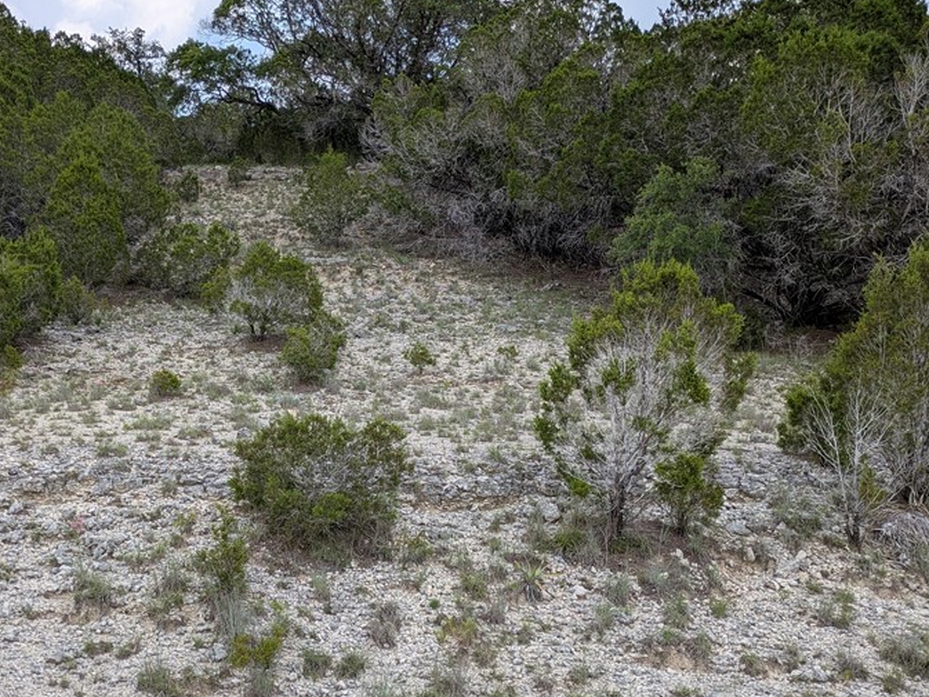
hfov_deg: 48.5
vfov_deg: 37.5
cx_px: 349
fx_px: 1020
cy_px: 435
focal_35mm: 38
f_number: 1.89
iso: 47
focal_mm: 5.43
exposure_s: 1/1449
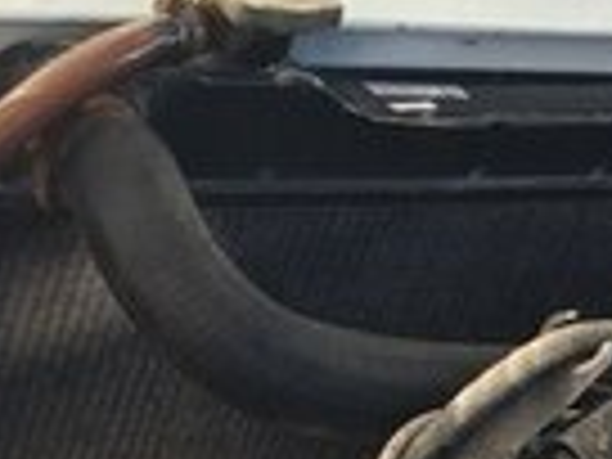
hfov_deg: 14.0
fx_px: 2493
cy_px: 871
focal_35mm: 141
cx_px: 436
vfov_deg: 9.9
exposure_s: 1/306
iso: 25
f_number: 2.2
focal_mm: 4.15
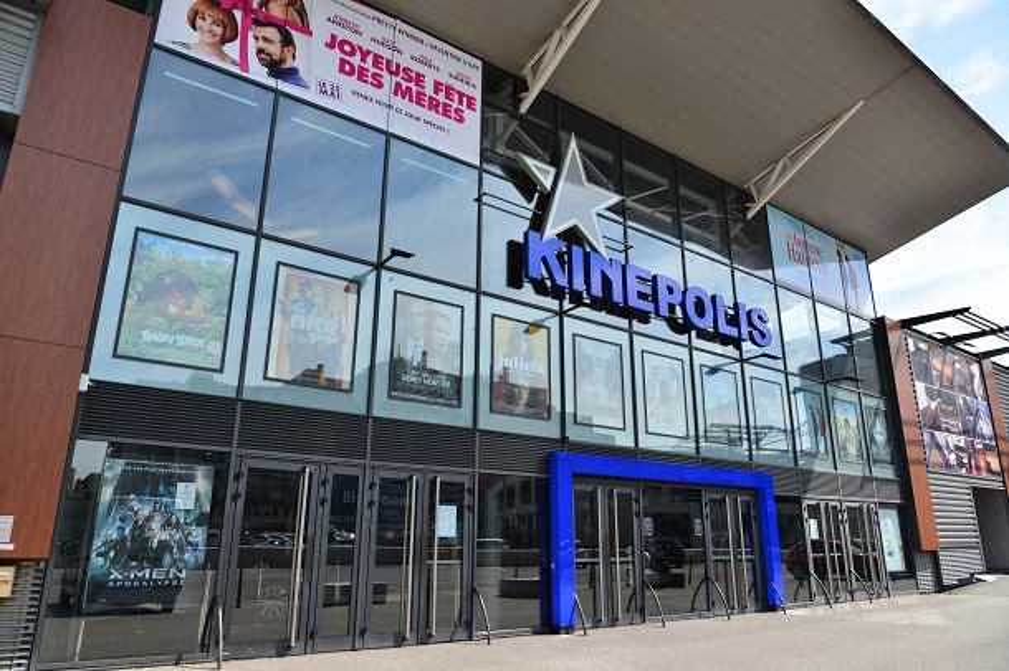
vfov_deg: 53.1
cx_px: 504
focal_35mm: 24
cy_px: 336
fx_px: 672
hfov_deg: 73.8
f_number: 8
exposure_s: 1/320
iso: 200
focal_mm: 24
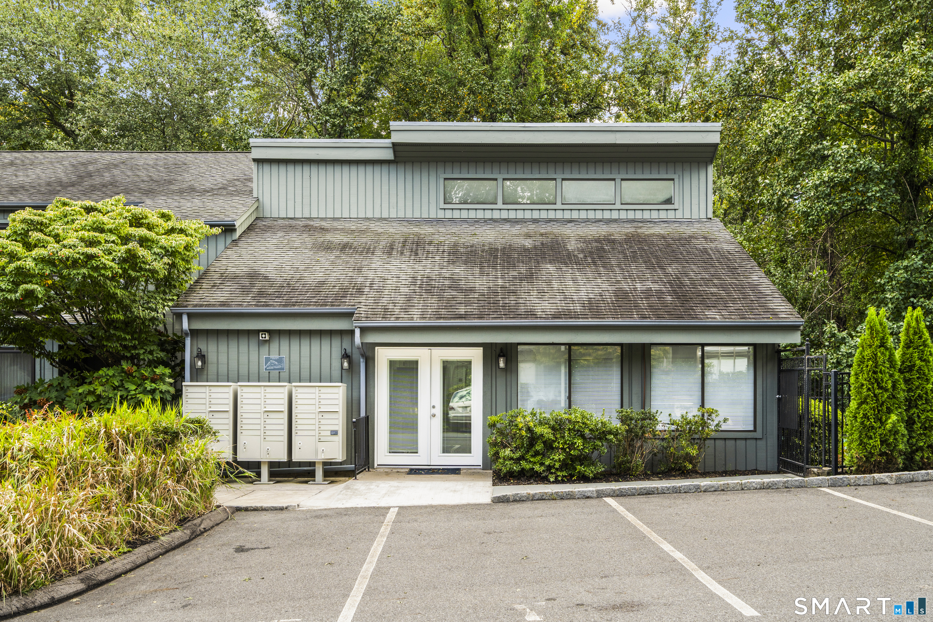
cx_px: 466
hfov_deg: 58.7
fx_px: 829
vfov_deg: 41.1
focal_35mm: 32
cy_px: 311
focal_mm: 32
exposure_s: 1/13
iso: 200
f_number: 9
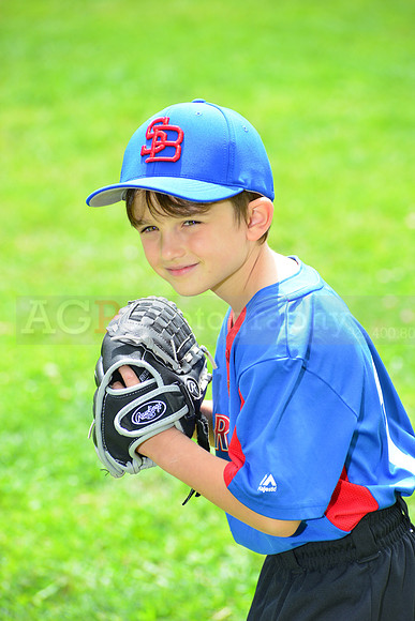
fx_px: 3456
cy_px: 310
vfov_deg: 10.3
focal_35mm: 200
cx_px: 208
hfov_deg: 6.9
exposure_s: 1/200
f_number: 8
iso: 200
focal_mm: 200
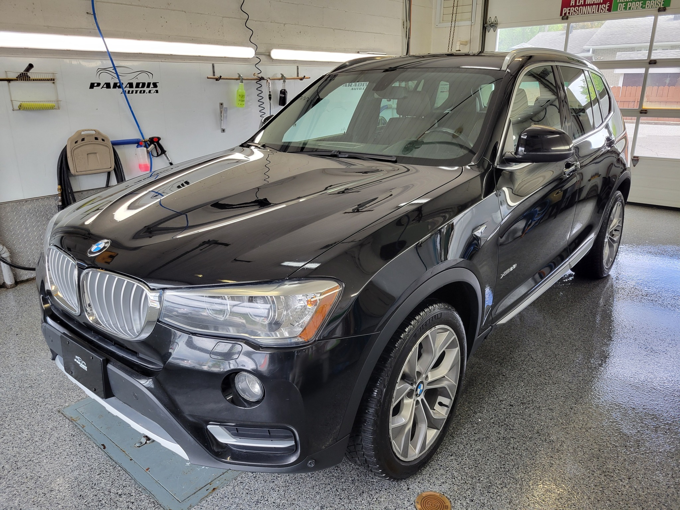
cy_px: 255
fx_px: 511
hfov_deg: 67.3
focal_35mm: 26
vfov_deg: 53.1
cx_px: 340
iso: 80
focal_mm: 5.4
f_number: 1.8
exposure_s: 1/120
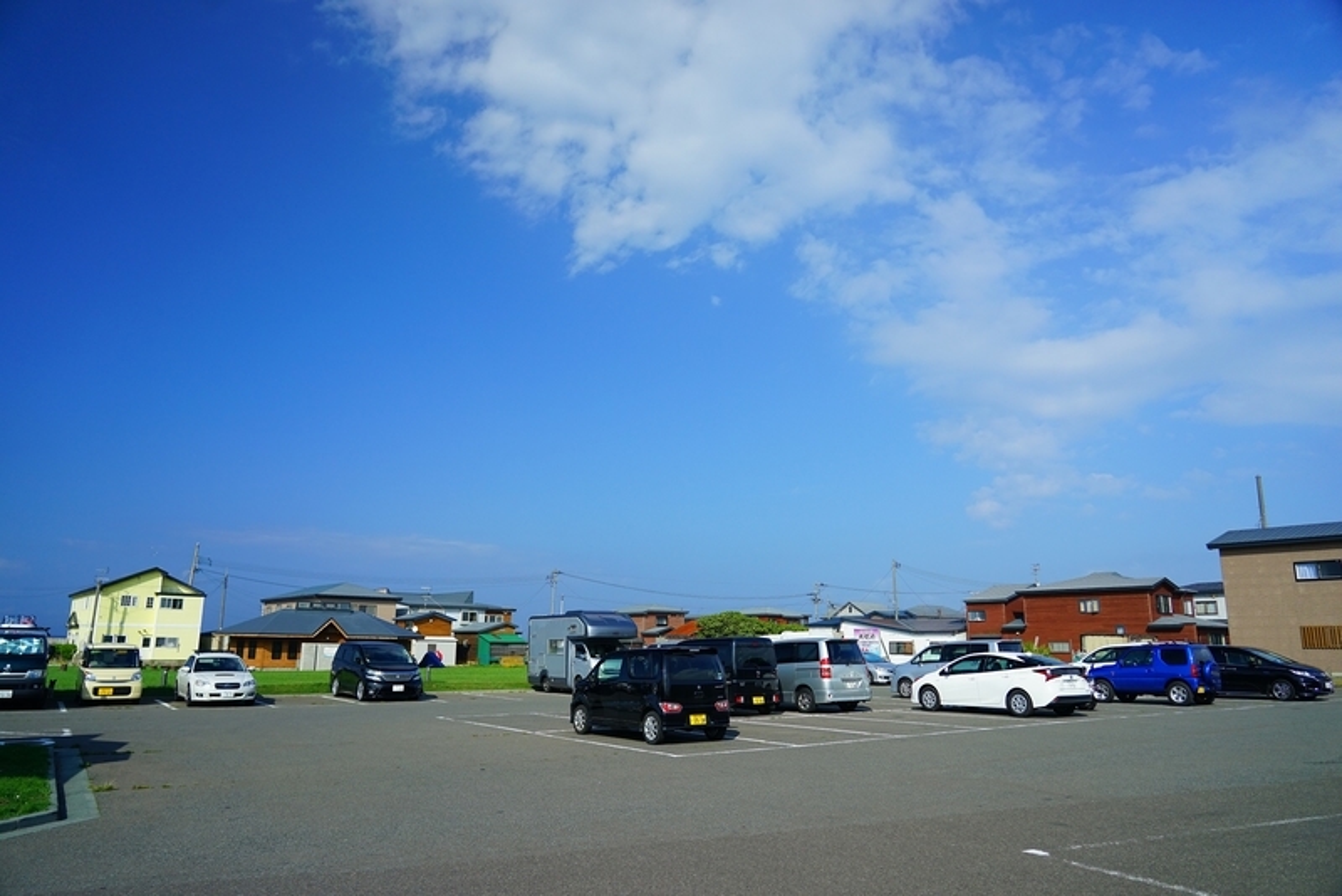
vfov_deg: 53.2
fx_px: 895
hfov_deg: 73.7
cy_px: 448
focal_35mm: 24
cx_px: 671
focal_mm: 24
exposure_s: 1/2000
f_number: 4
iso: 500
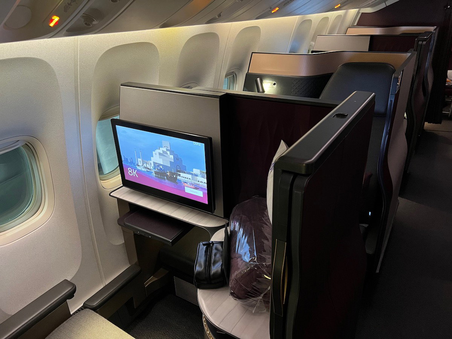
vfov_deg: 53.1
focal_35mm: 26
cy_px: 170
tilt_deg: -25.7
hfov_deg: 67.3
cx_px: 226
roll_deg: +1.8
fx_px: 339
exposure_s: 1/36
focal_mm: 5.7
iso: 500
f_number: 1.5
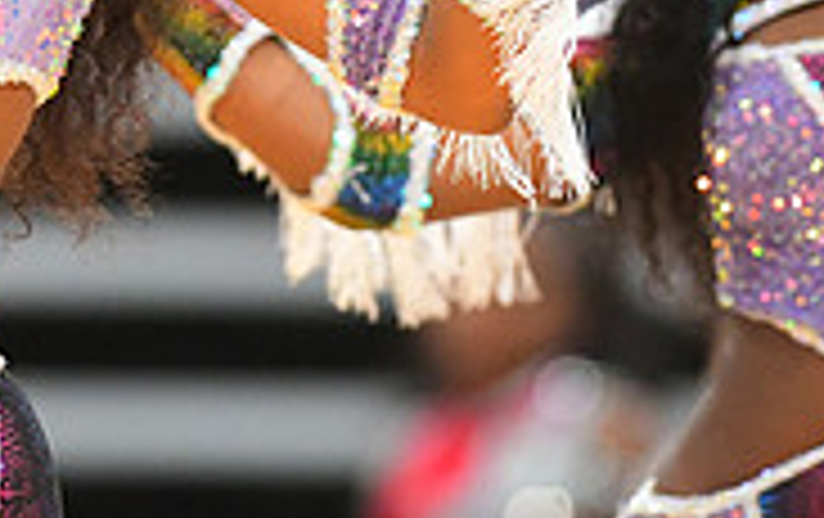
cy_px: -268
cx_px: 90
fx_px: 21771
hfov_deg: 2.2
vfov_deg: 1.4
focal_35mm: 968
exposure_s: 1/1000
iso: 6400
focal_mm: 300
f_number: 3.2
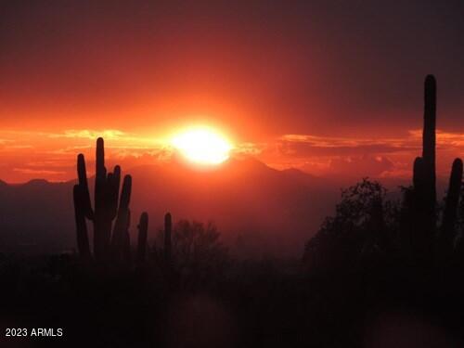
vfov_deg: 3.7
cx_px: 232
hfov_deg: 5.0
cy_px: 174
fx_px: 5362
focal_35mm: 400
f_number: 4.8
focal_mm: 71.3
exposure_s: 1/250
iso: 280
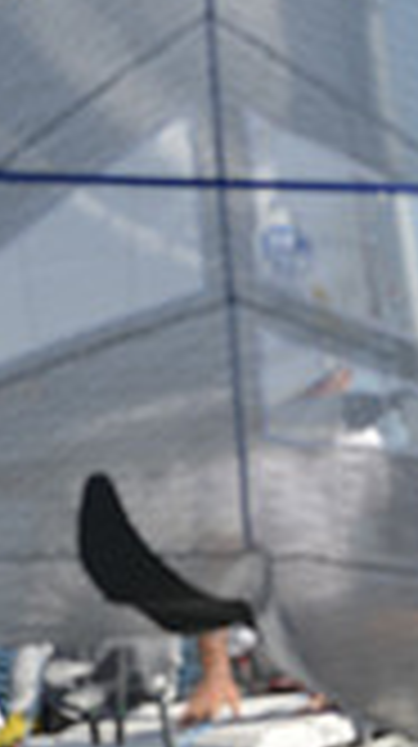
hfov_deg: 1.3
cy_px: 628
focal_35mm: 952
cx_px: 279
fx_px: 18816
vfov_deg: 2.3
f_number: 6.3
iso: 200
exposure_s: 1/1000
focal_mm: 260
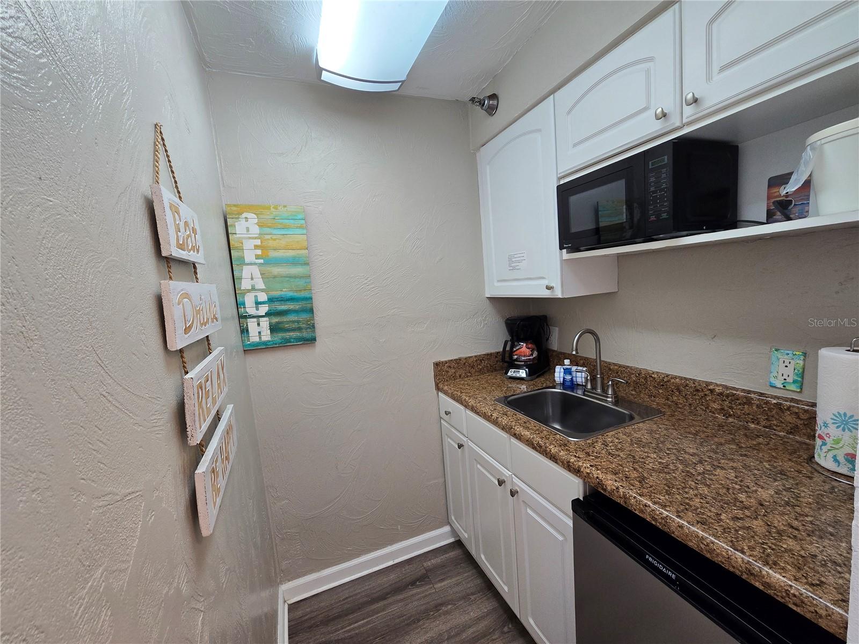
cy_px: 322
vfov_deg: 89.9
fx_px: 323
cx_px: 430
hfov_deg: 106.2
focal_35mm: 13
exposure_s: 1/60
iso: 100
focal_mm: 2.2
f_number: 2.2
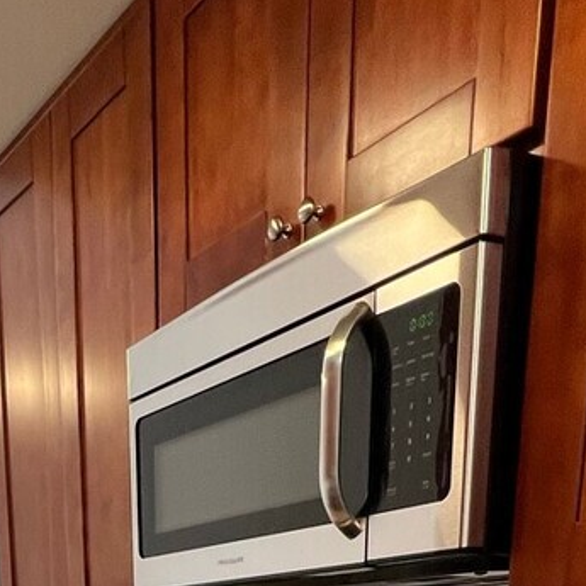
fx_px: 919
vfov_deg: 24.6
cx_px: 90
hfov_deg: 33.9
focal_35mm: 48
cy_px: 941
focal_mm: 1.57
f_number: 1.8
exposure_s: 1/60
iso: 125
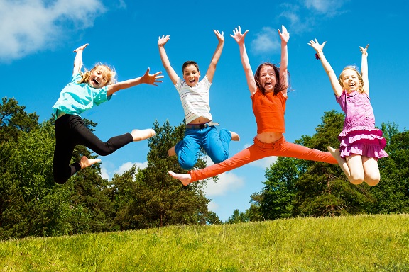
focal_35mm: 39
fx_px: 443
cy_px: 136
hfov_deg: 49.6
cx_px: 204
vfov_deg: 34.2
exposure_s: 1/200
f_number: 14
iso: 200
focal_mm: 26
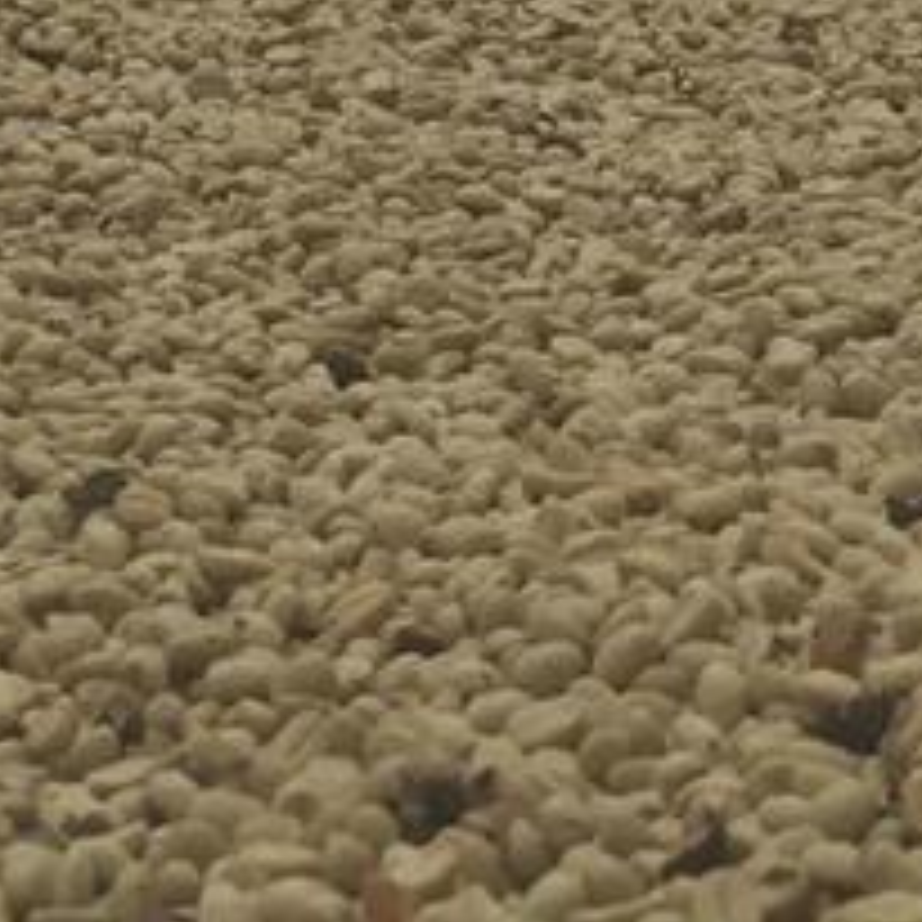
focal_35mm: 180
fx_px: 5424
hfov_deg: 9.7
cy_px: -891
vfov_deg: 9.2
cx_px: 162
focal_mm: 4.15
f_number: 2.2
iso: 32
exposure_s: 1/1980
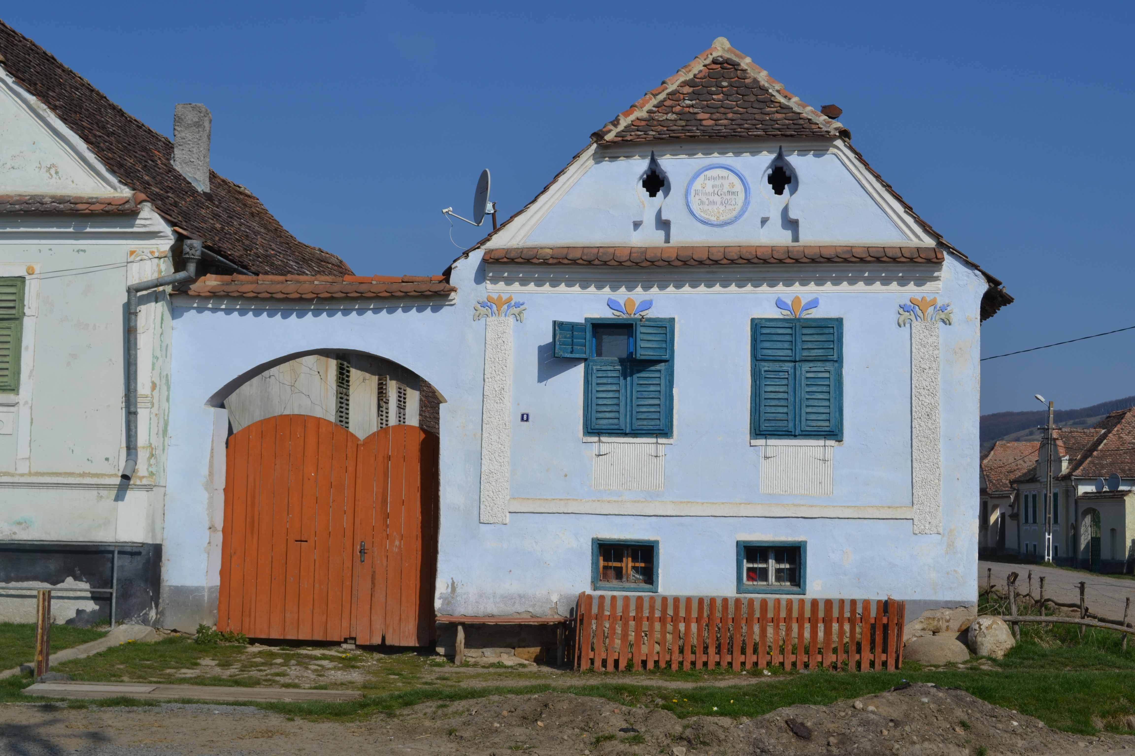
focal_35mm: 48
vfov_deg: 28.1
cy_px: 378
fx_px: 1513
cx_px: 568
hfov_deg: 41.1
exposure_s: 1/320
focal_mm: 32
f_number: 9
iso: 100
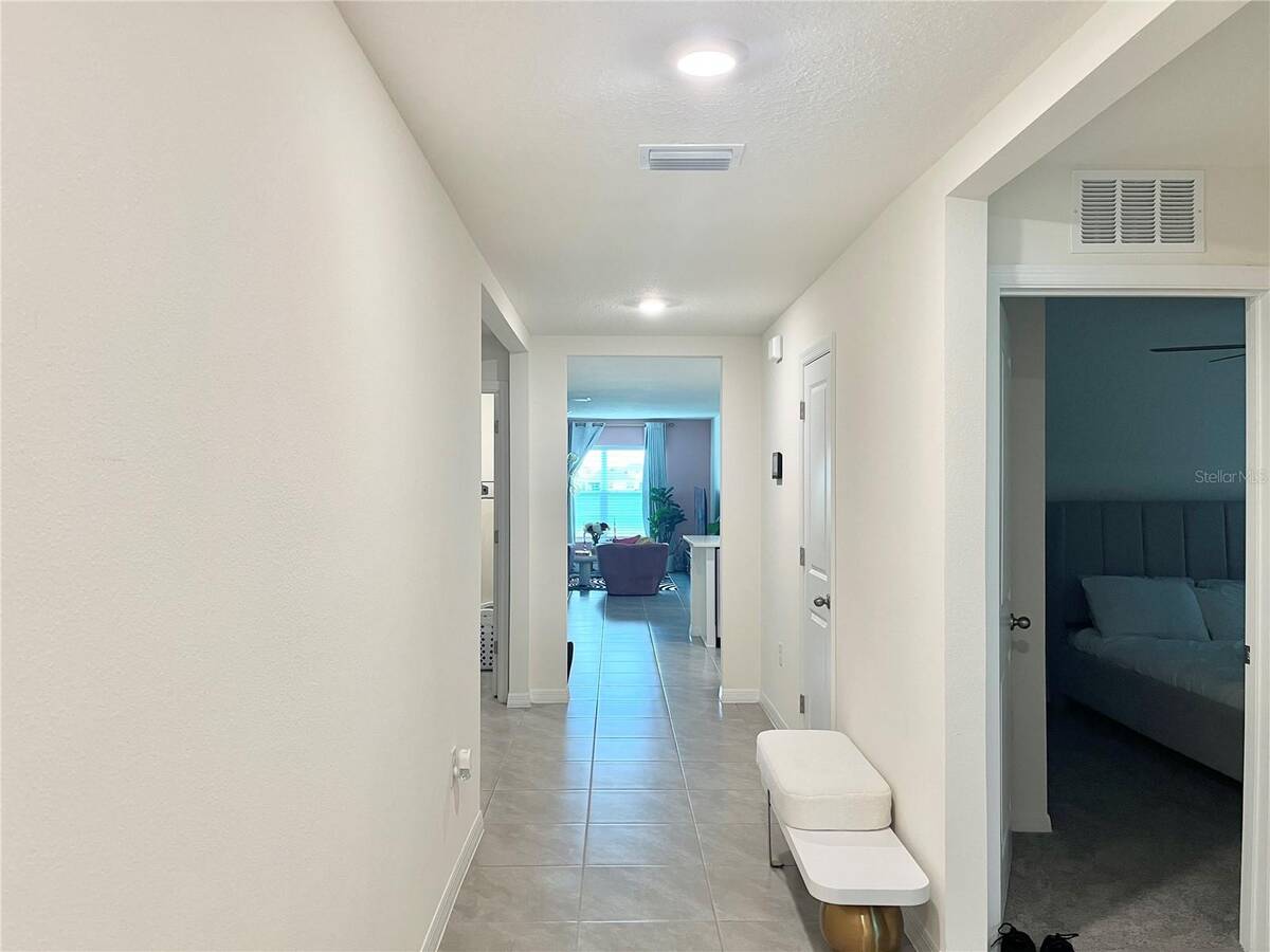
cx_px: 635
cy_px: 476
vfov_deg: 53.1
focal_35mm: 26
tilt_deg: +0.3
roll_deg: +0.1
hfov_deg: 67.3
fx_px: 954
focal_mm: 5.1
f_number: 1.6
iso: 100
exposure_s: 1/60
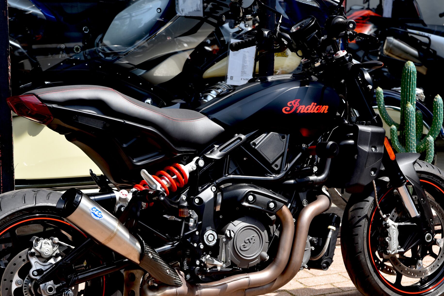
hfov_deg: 22.4
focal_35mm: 91
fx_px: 1122
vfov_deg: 15.0
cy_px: 193
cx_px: 198
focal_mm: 65
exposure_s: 1/160
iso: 100
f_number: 6.3
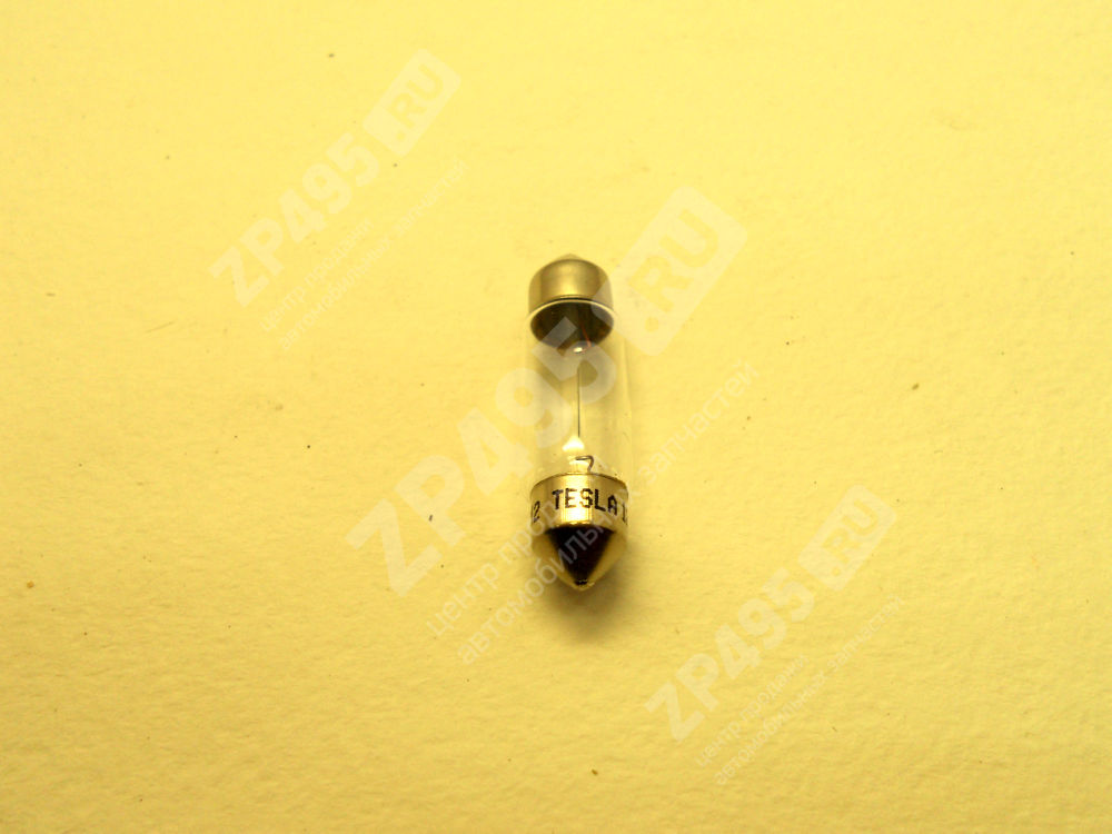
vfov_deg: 44.2
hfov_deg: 56.8
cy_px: 417
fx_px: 1028
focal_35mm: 32
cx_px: 556
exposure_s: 1/40
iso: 80
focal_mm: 5.8
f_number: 3.5
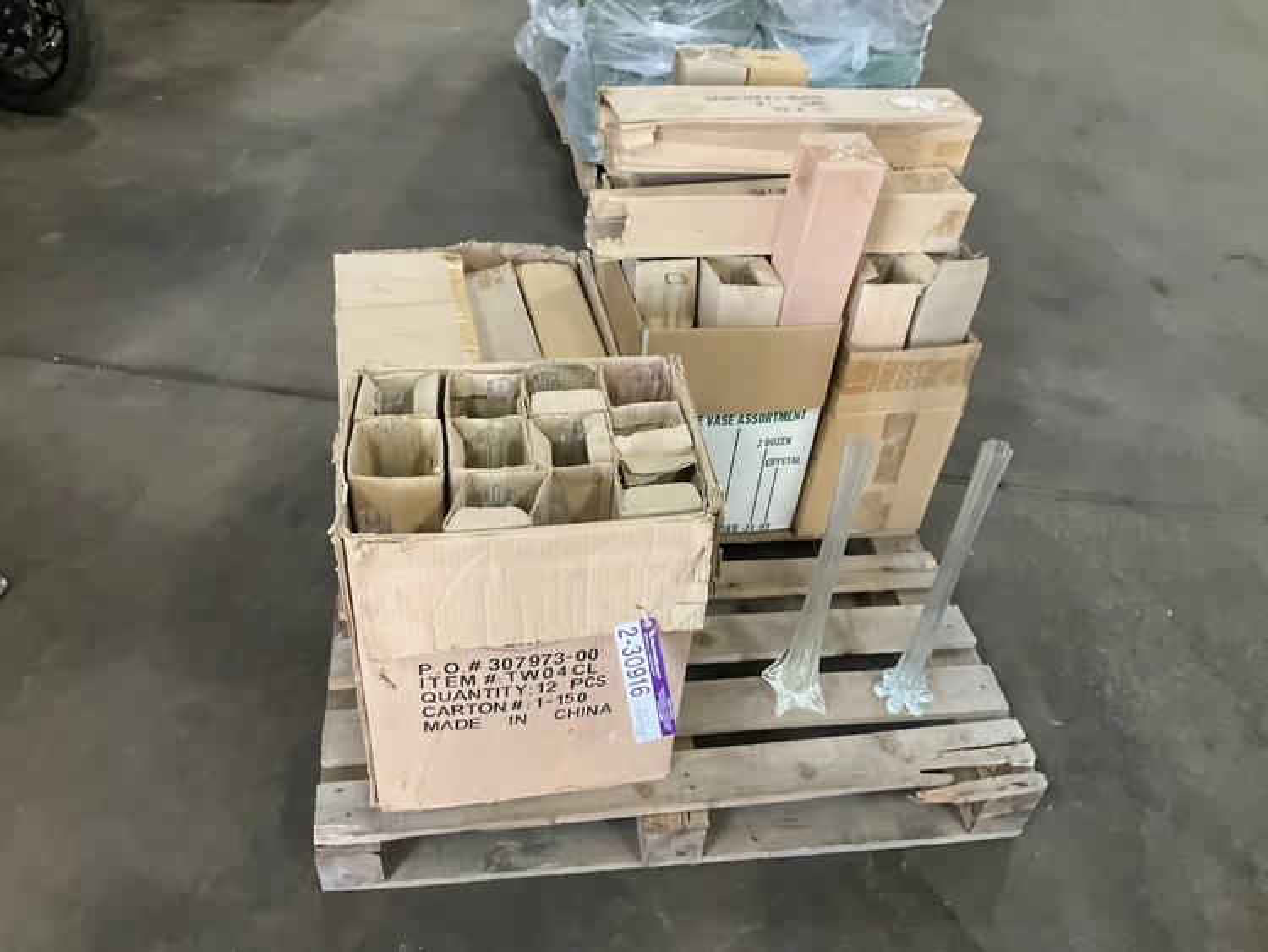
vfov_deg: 48.3
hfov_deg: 61.6
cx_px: 634
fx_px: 1063
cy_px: 476
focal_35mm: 29
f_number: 1.8
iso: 160
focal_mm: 3
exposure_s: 1/60
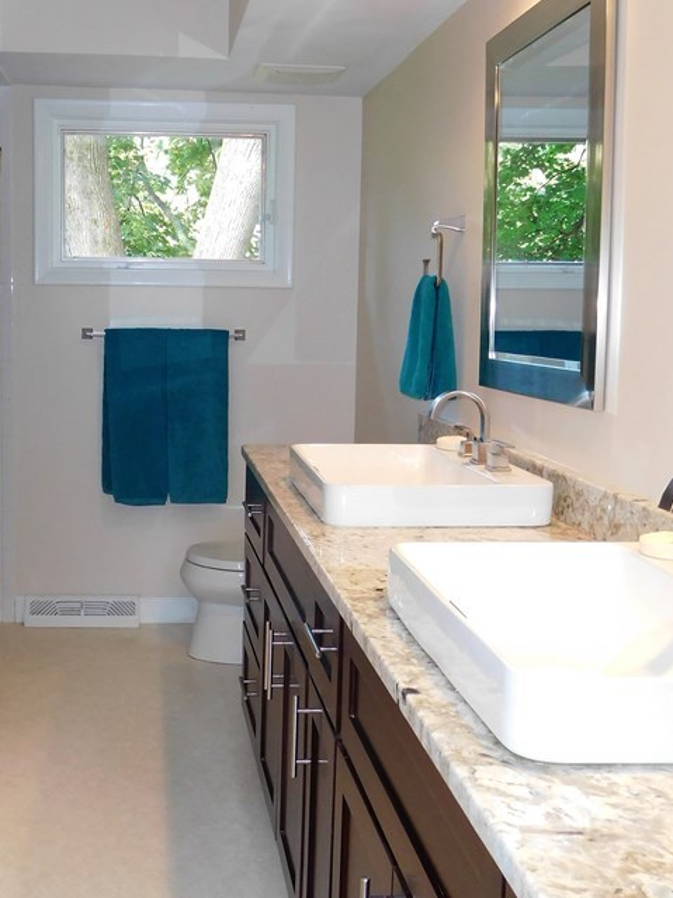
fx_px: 1037
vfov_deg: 46.7
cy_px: 403
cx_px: 213
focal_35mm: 40
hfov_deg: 35.5
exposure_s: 1/30
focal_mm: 4.5
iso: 280
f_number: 3.4
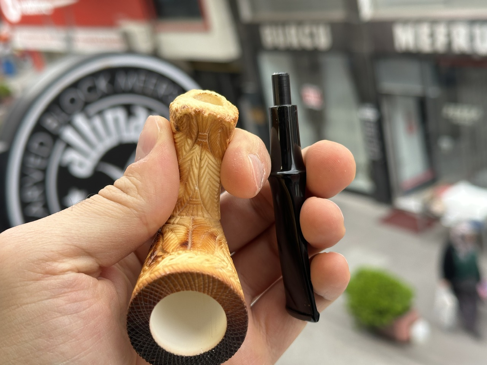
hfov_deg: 39.7
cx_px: 244
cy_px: 182
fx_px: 675
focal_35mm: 48
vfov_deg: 30.3
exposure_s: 1/157
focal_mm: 6.86
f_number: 1.78
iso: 64
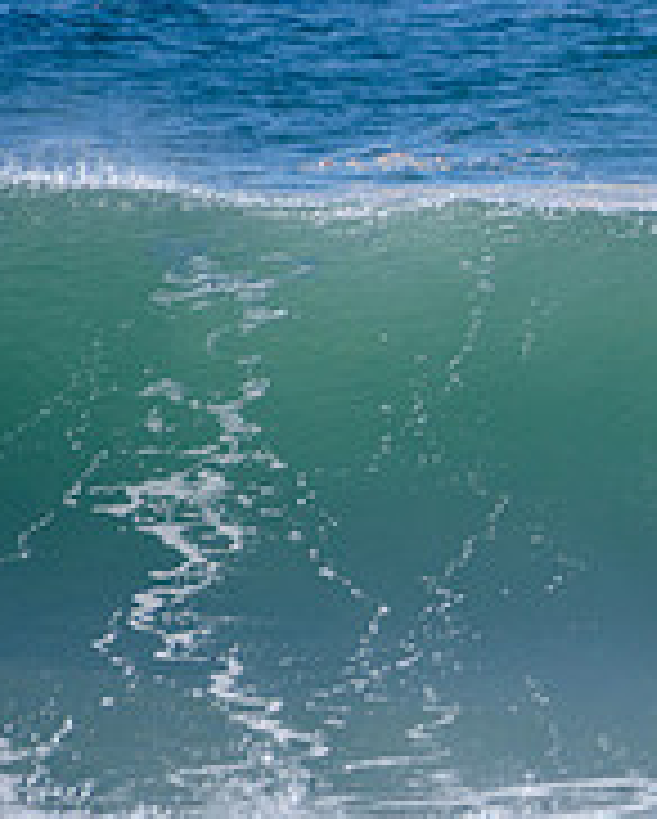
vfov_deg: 1.2
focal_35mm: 1654
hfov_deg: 0.9
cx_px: 1423
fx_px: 40135
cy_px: 613
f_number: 5.6
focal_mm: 500
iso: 140
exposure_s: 1/2000
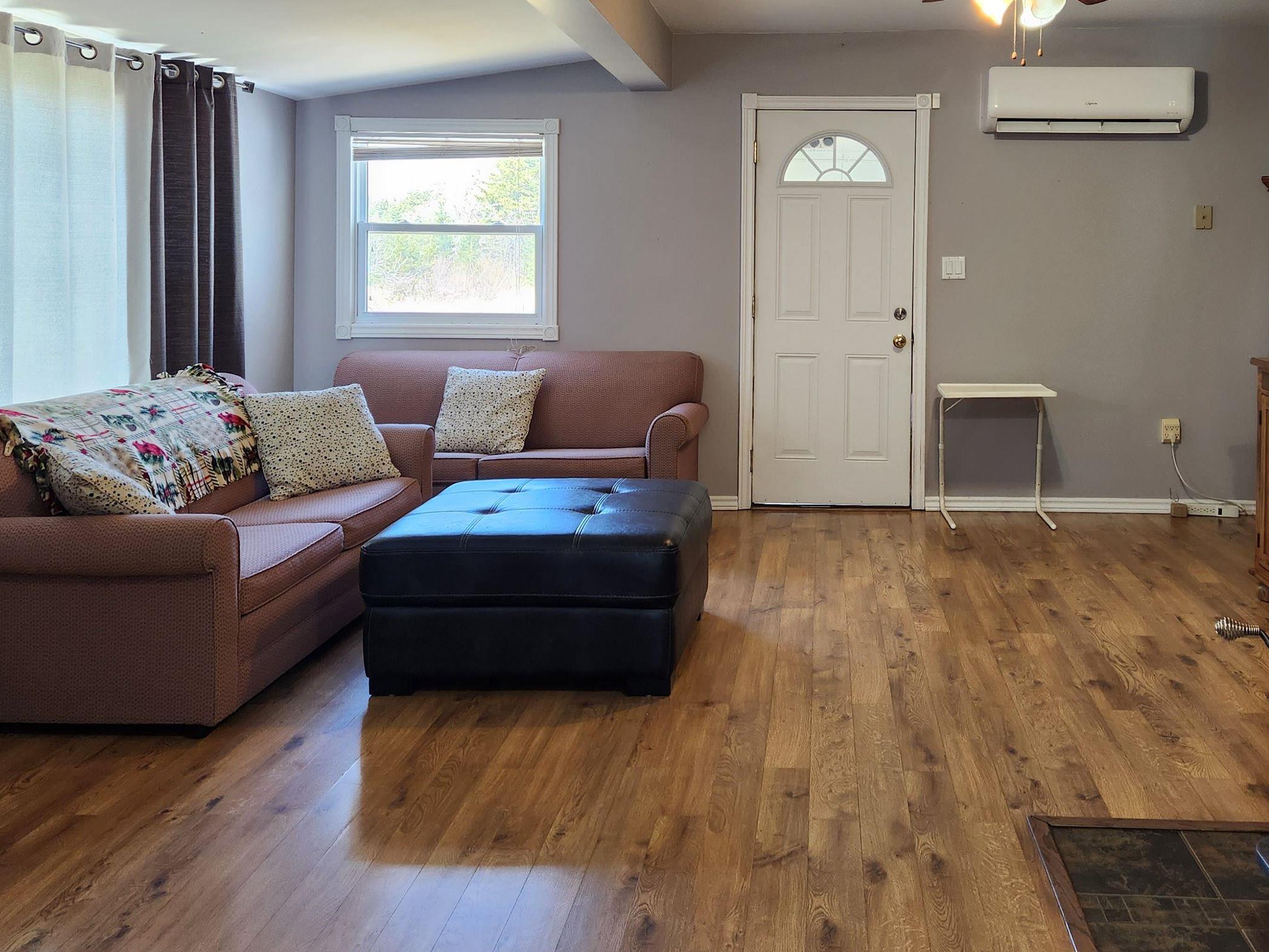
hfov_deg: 53.5
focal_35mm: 34
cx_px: 779
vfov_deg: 41.1
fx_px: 1247
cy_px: 293
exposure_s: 1/120
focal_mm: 5.4
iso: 200
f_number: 1.8
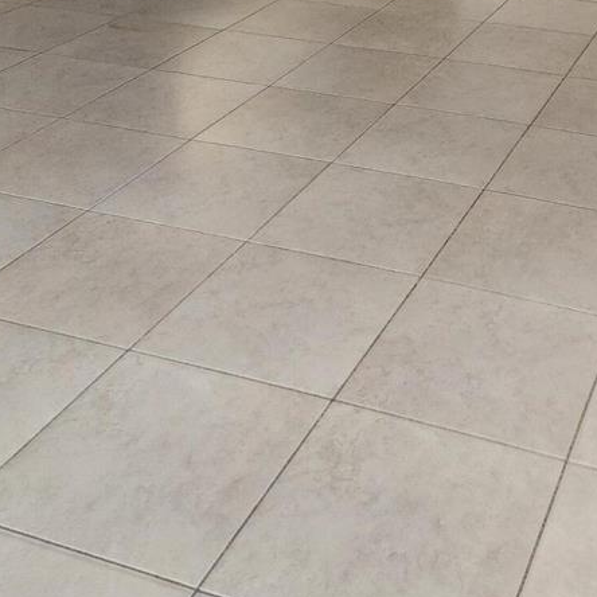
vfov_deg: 28.1
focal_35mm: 55
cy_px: -74
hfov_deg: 30.3
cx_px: 485
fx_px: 1073
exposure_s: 1/120
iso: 800
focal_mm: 6.4
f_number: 1.8
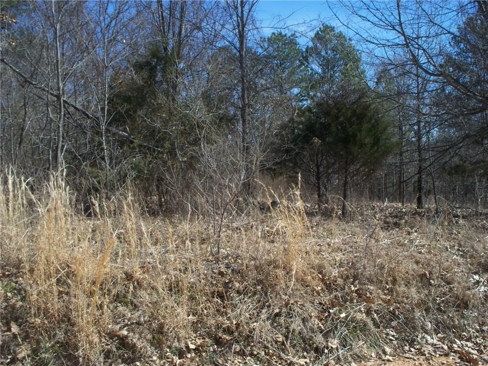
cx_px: 244
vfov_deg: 39.7
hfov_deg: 51.4
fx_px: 508
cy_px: 183
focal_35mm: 36
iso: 64
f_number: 5
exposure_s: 1/250
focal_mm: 7.54
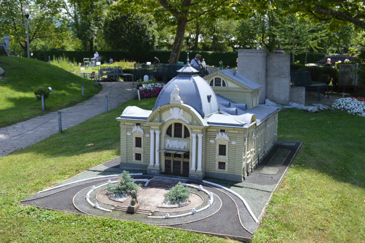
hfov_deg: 46.4
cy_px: 122
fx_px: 425
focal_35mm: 42
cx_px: 182
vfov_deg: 31.8
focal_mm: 28
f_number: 6.3
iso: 100
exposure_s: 1/160
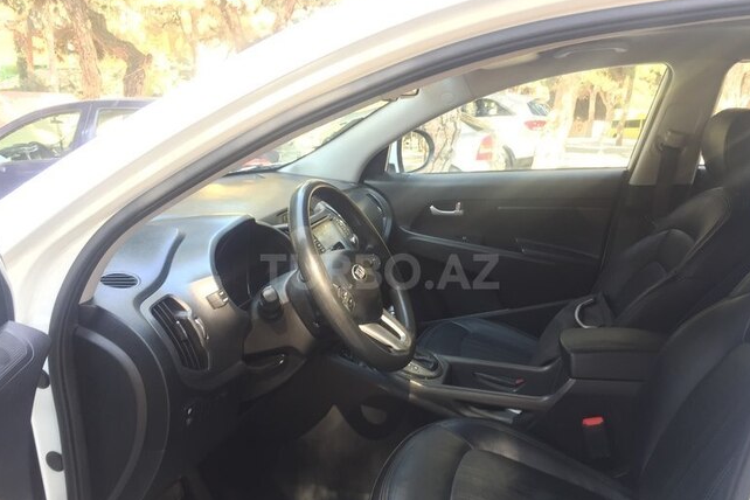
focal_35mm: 31
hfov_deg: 60.3
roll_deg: +3.9
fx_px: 646
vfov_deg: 42.3
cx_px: 380
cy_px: 272
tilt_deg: -13.9
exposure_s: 1/33
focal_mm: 4.15
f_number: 2.2
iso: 64
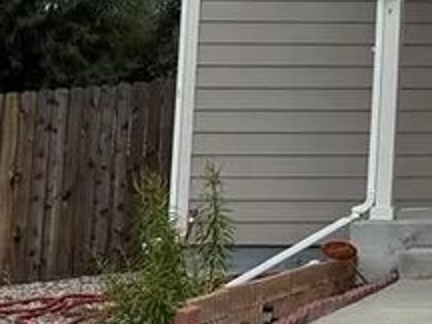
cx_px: 844
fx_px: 1423
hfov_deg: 14.5
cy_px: -34
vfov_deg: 12.8
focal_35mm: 114
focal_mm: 6.76
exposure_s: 1/3759
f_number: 1.78
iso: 80
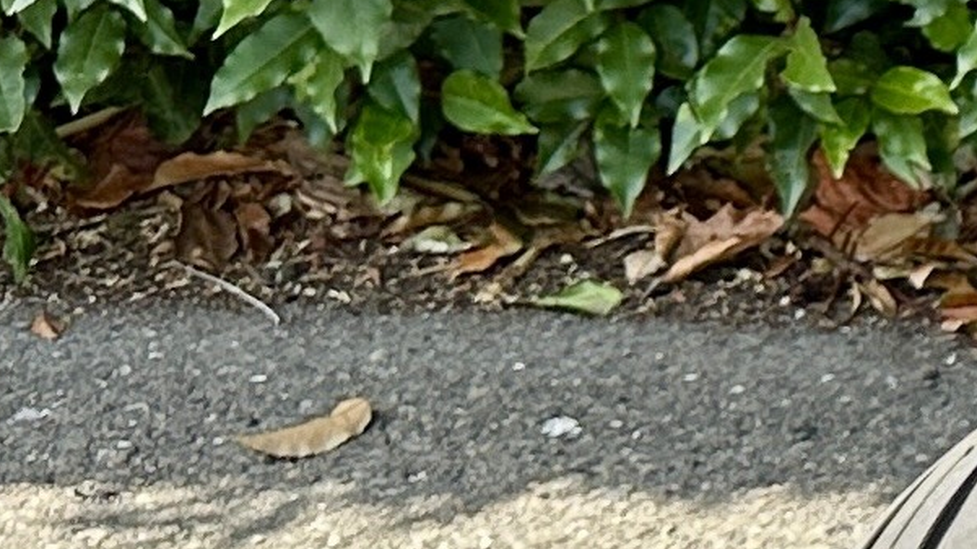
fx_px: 4248
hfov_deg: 9.7
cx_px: 3041
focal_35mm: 164
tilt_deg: -25.1
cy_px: 129
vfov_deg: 7.4
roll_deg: -0.6
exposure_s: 1/448
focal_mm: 6.86
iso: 80
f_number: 1.78
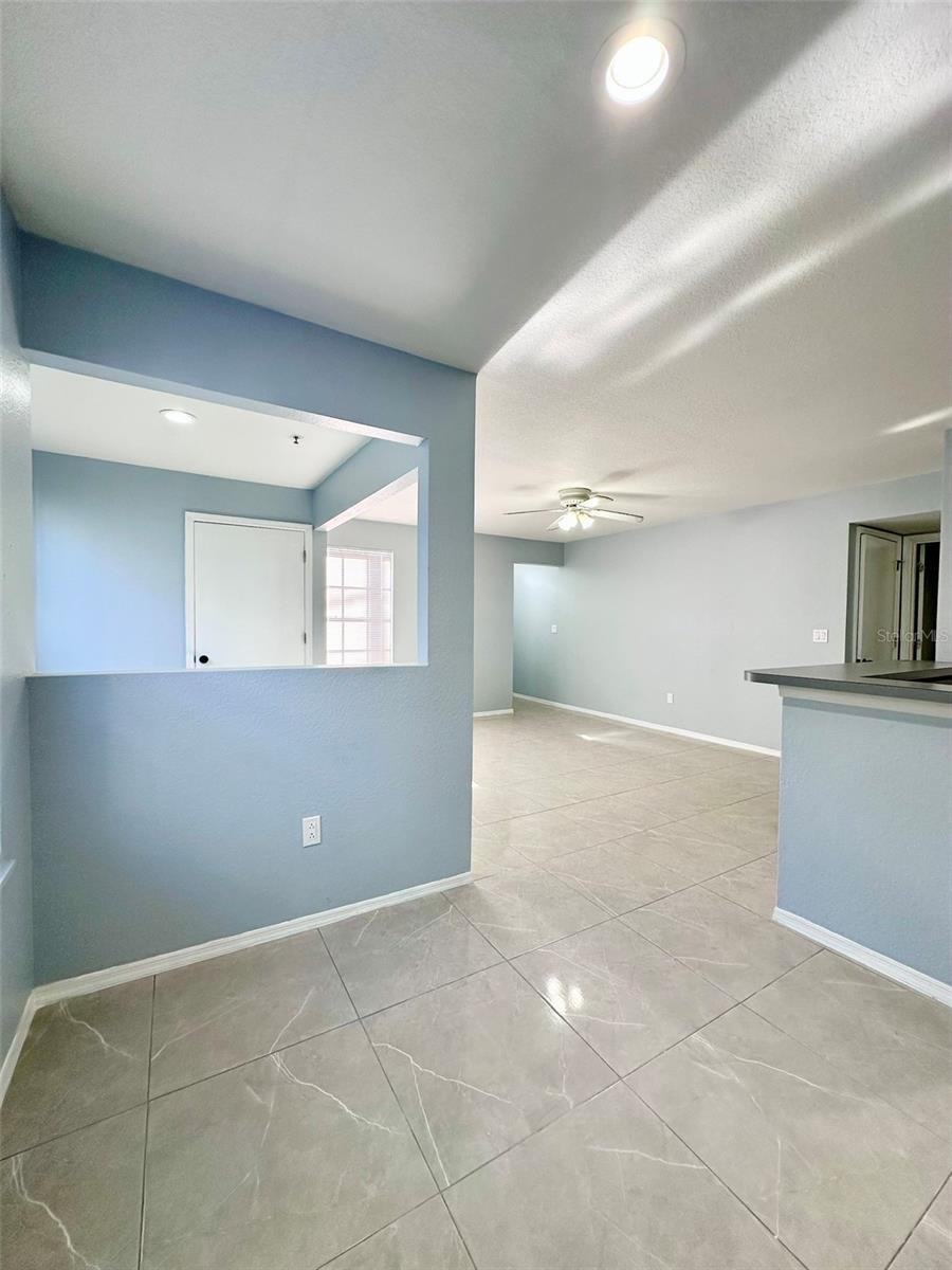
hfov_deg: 85.7
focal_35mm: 14
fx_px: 513
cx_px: 476
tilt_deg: -0.3
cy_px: 635
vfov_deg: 102.1
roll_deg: -2.1
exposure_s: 1/120
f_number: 2.2
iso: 100
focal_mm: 2.22
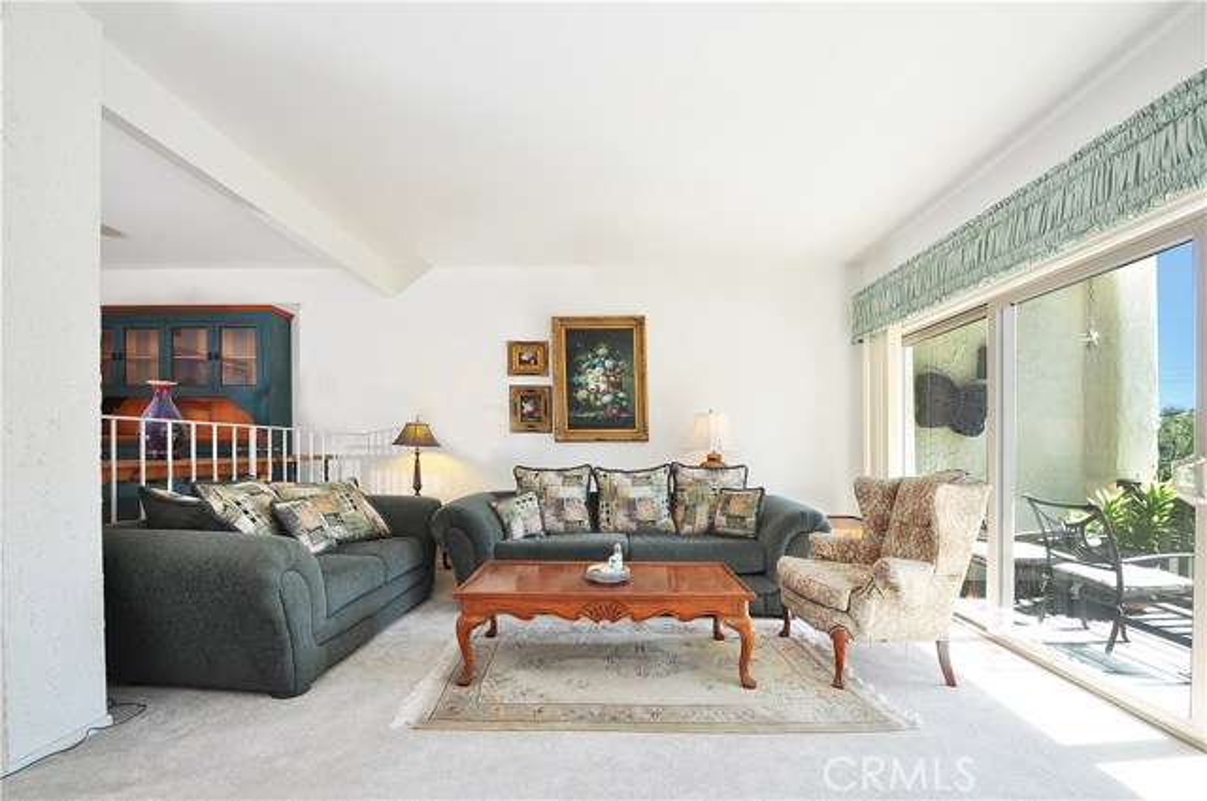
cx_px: 604
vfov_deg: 77.2
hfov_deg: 100.5
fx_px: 502
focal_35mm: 15
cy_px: 400
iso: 200
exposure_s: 1/15
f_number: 9
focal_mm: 10
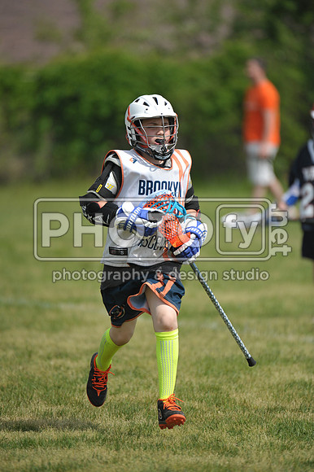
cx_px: 157
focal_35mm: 400
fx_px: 5239
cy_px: 236
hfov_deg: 3.4
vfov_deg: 5.2
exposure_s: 1/4000
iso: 640
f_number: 4
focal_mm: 400
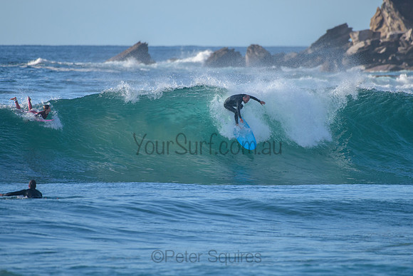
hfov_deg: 3.4
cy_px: 123
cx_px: 212
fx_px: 7038
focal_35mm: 613
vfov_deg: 2.2
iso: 640
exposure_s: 1/2000
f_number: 5.6
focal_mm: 500
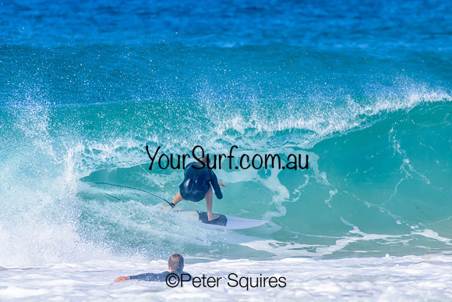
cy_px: 151
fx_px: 12558
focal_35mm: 1000
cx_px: 226
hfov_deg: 2.1
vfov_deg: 1.4
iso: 1400
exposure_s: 1/2000
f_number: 11
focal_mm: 1000
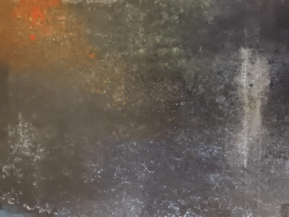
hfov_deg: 26.7
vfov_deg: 20.2
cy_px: 108
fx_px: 609
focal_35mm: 73
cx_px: 144
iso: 6092
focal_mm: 7.06
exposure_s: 1/25
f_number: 2
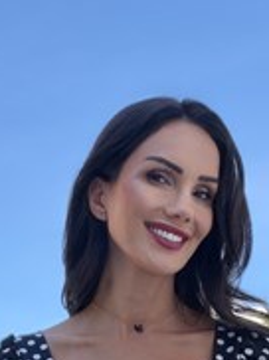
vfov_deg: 20.5
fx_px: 914
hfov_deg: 16.7
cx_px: 99
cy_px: 456
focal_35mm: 88
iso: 32
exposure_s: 1/624
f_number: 1.9
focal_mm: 2.71
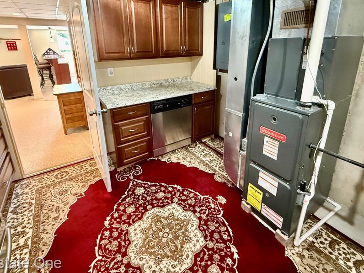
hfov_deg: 87.8
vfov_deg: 70.1
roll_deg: +0.9
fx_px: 189
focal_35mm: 18
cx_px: 183
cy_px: 98
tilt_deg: -16.1
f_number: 2.2
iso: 1250
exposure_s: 1/59
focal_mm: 2.22
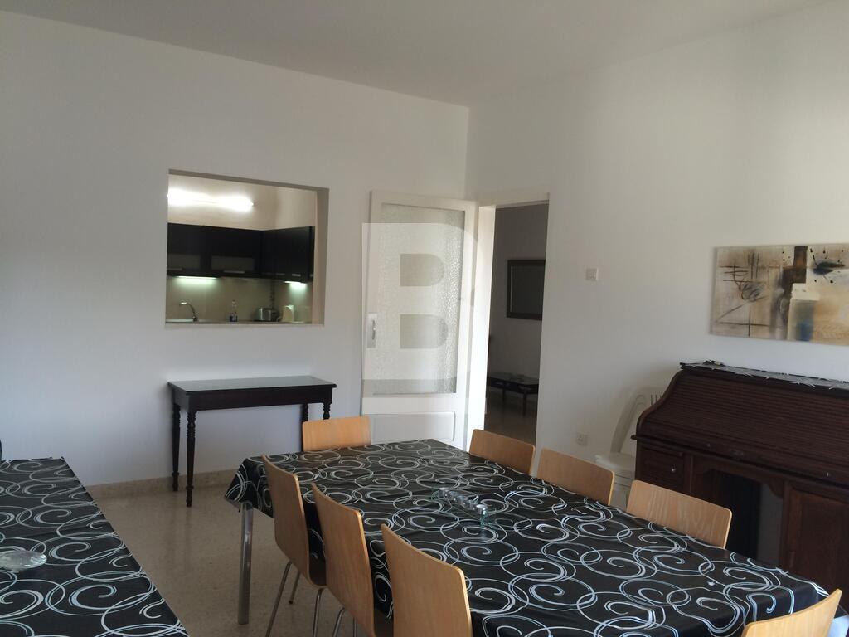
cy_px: 318
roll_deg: -2.5
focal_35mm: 29
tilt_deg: -3.1
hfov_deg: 61.7
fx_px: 711
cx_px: 424
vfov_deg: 48.2
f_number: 2.2
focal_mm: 4.15
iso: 32
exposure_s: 1/33
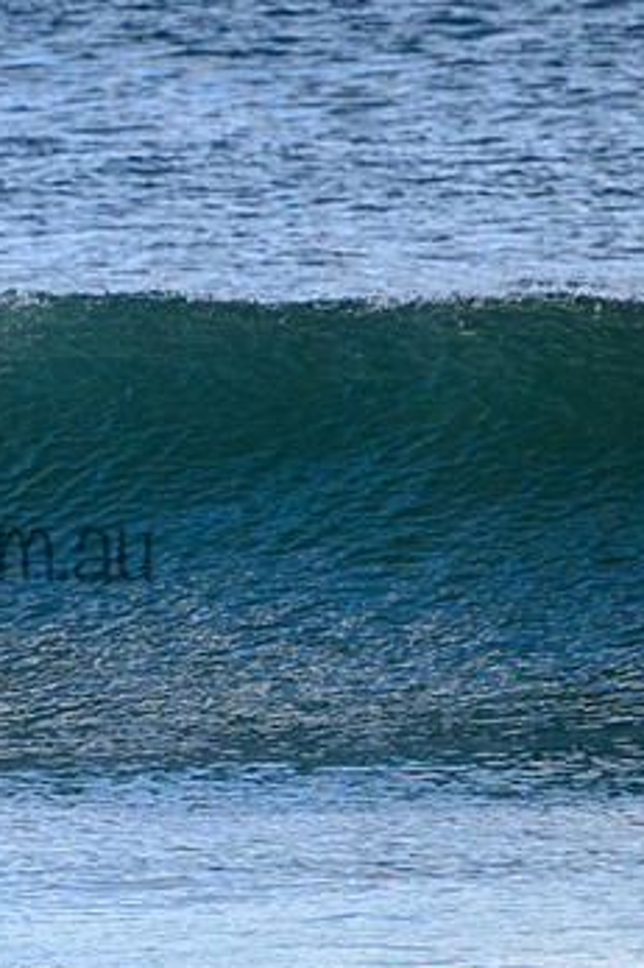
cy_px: 481
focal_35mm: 1557
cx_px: -174
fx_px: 41818
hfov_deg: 0.9
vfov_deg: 1.3
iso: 2500
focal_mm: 800
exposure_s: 1/2000
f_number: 11
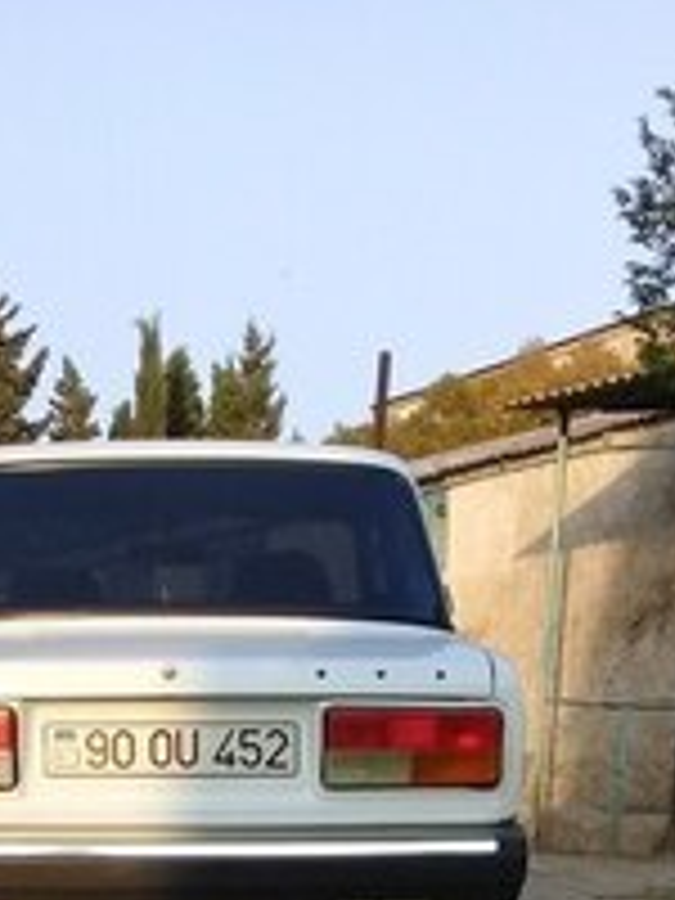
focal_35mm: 77
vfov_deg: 23.4
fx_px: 2002
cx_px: 180
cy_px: 1053
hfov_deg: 19.0
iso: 50
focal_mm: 3.3
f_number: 2.2
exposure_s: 1/396
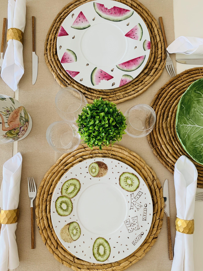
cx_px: 102
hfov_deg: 53.1
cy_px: 136
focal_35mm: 26
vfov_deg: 67.3
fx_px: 203
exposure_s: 1/60
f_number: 1.8
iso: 160
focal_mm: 4.25
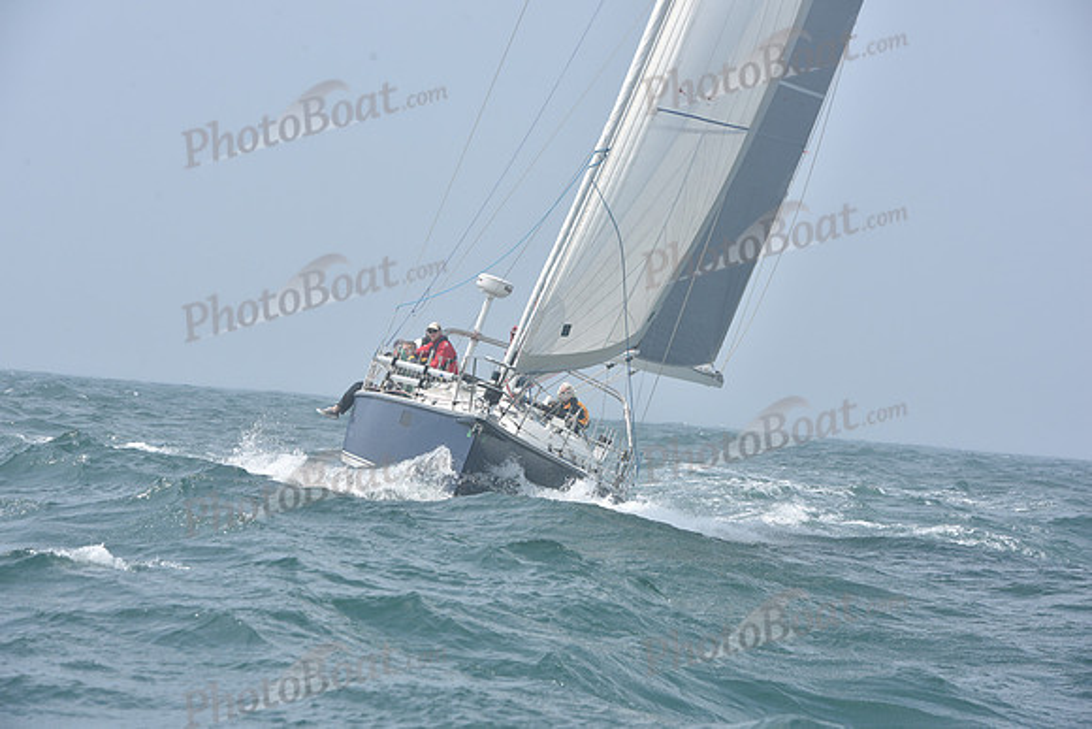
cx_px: 546
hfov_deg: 13.7
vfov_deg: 9.2
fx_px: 4551
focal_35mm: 150
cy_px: 364
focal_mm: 150
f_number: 10
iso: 320
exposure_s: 1/800
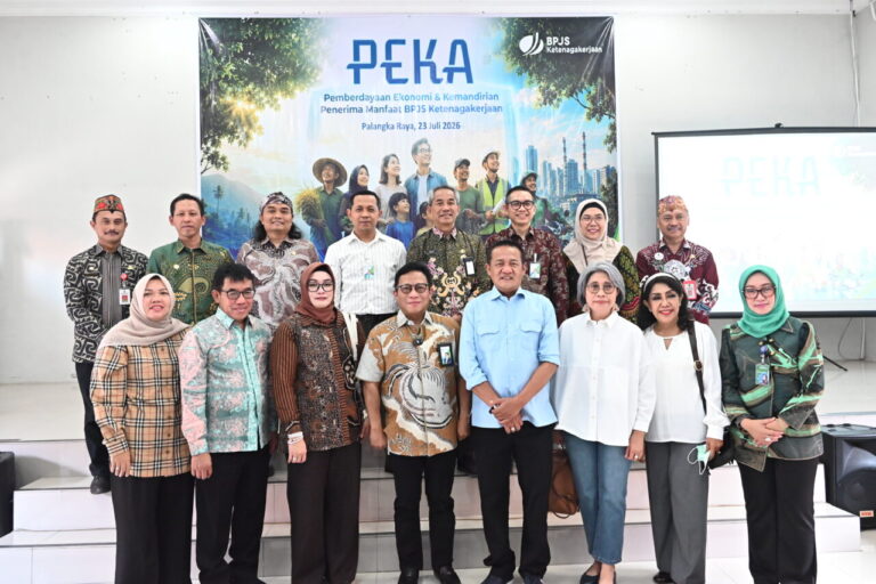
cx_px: 438
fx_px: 693
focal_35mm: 28
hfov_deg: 64.6
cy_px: 292
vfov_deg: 45.7
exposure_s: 1/40
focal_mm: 28.5
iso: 5000
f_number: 5.6
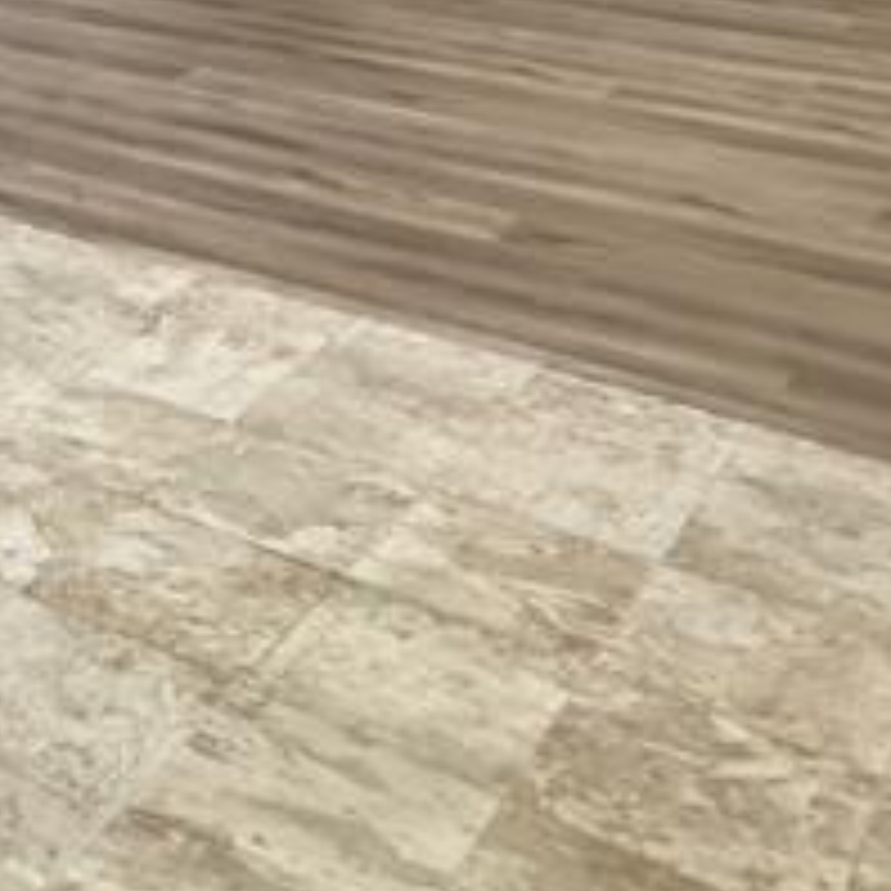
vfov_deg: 22.8
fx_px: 1864
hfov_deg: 23.8
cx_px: -256
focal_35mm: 64
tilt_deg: -2.1
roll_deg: -0.5
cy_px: -374
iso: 320
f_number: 2.2
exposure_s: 1/99
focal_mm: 2.22
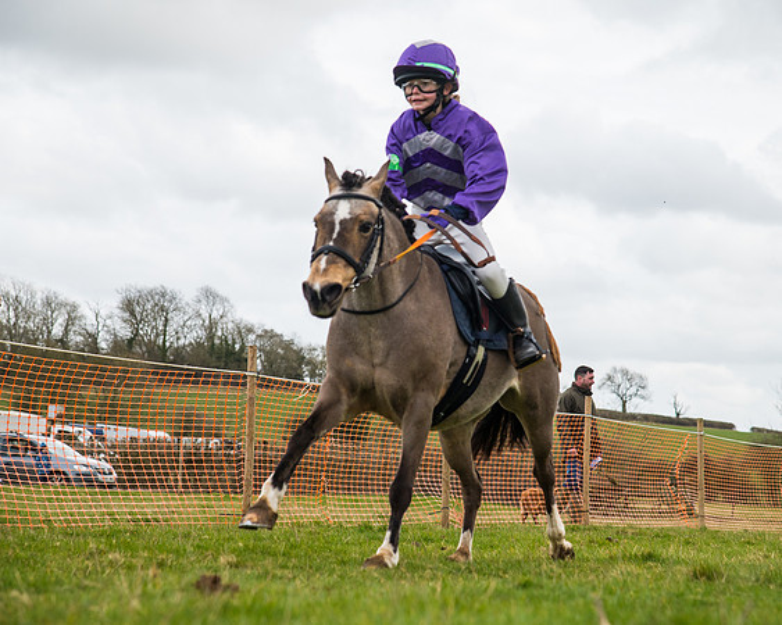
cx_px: 430
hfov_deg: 17.9
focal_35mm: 107
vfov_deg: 14.4
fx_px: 2478
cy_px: 312
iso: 800
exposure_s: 1/1250
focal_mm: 95
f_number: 5
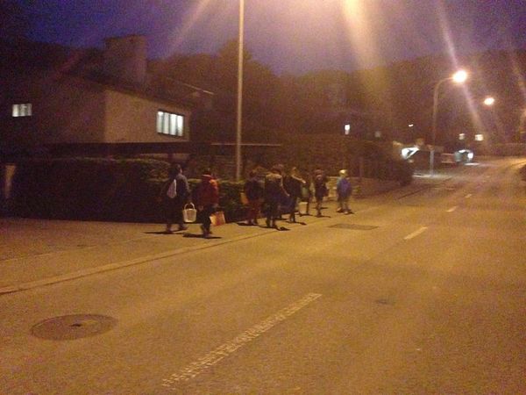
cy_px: 198
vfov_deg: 22.3
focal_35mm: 66
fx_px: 1003
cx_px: 263
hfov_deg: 29.4
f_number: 2.4
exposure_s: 1/15
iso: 2000
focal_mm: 4.12
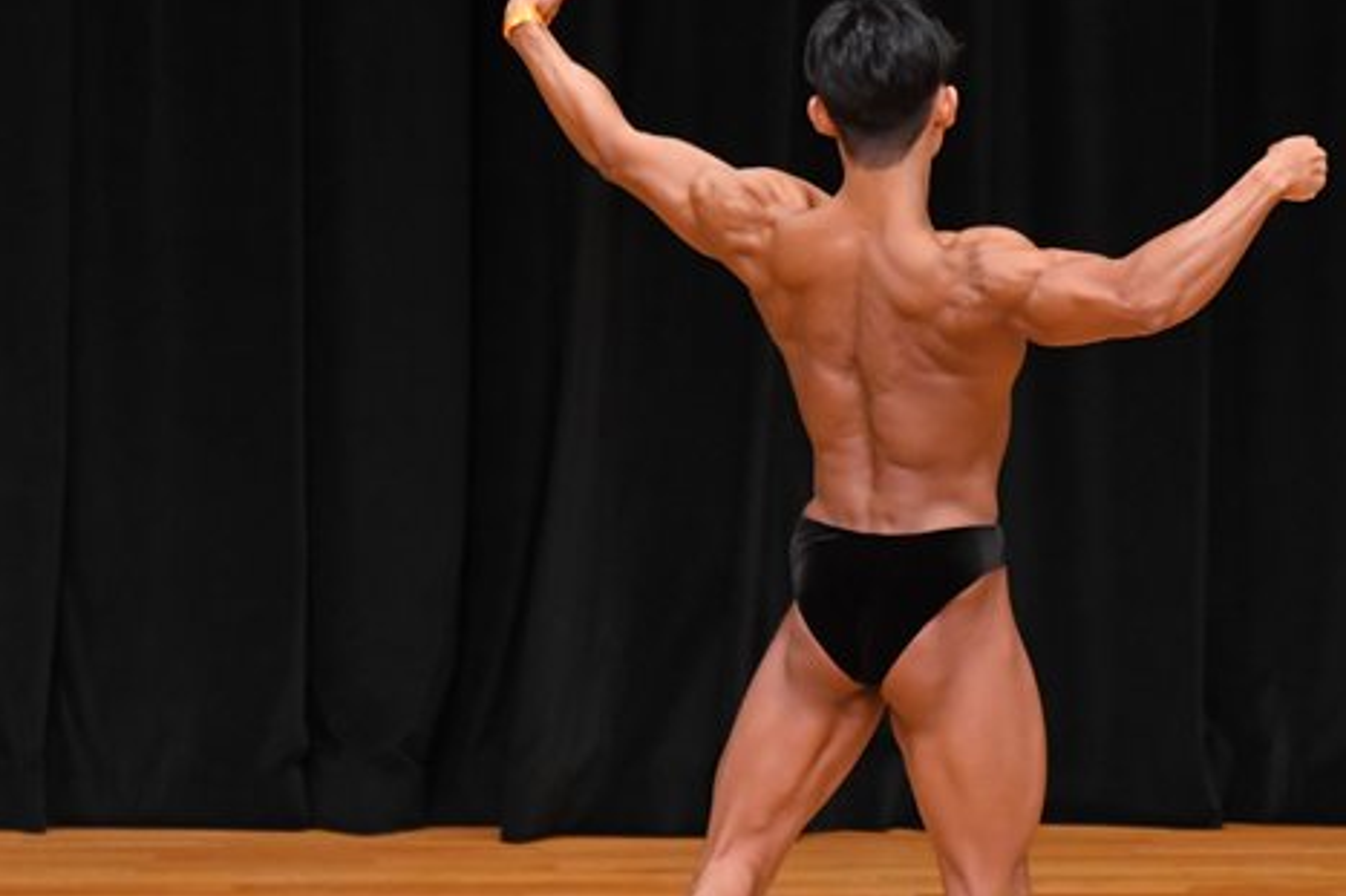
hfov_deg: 4.6
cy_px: 582
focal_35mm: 448
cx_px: 909
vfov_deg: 3.1
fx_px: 16743
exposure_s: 1/400
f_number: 5.6
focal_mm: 180
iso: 4000
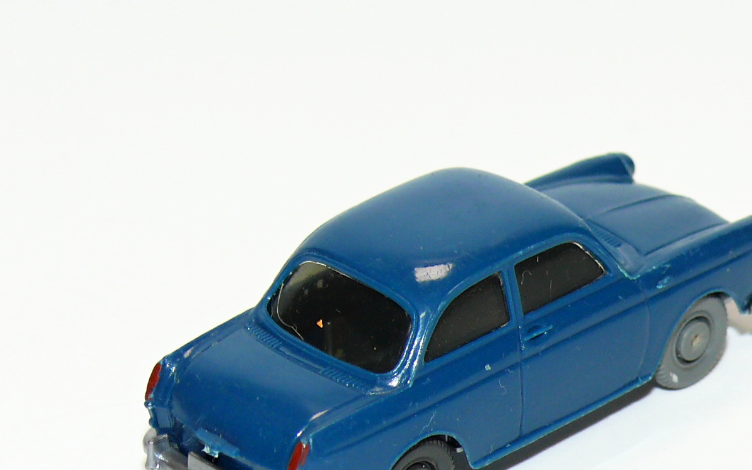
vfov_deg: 6.9
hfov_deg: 11.0
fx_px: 3914
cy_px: 292
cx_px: 488
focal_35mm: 191
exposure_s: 1/30
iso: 100
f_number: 4
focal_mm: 16.1
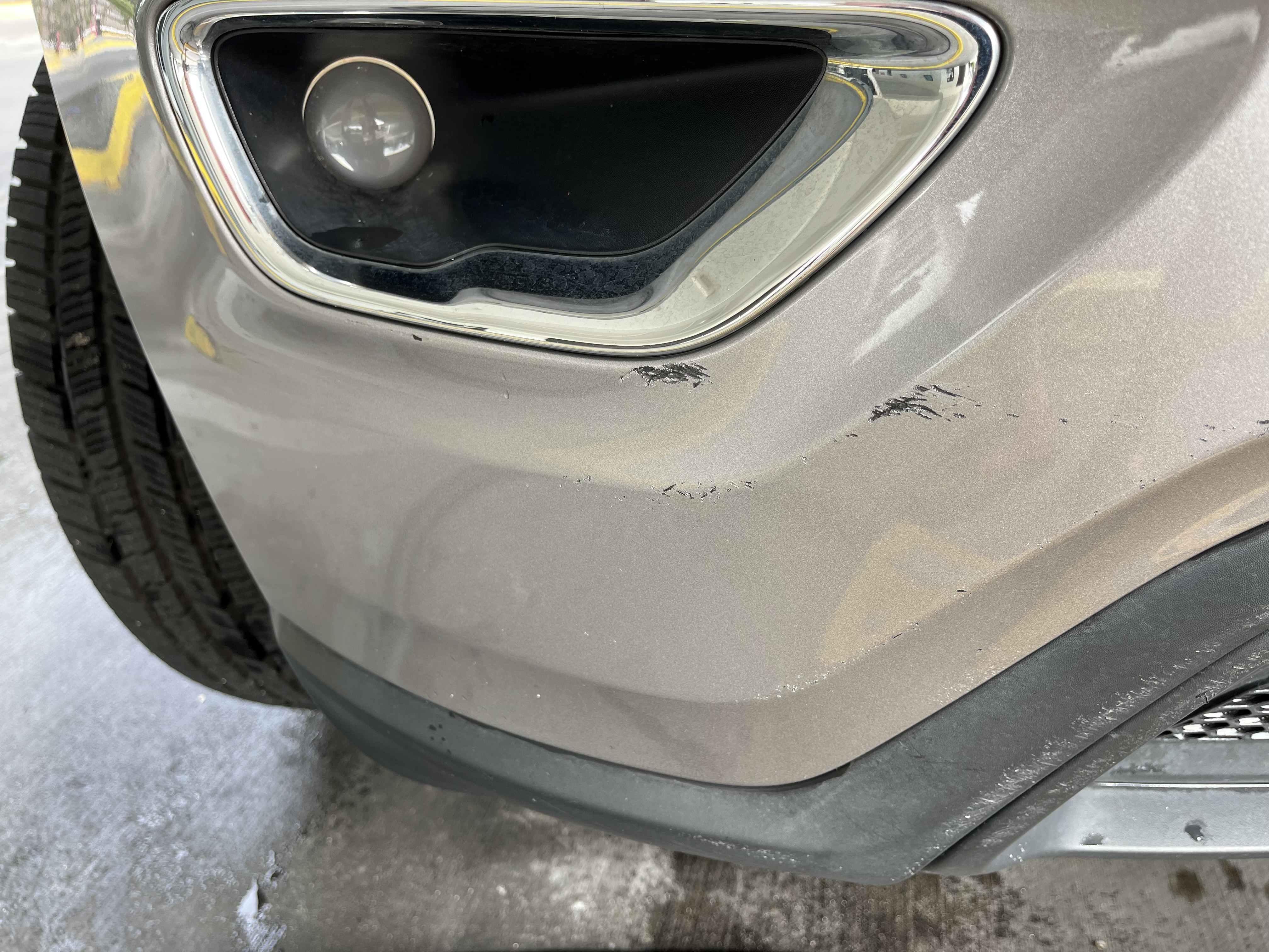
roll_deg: +2.2
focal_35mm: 26
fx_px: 953
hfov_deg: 67.3
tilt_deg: -28.8
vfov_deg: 53.1
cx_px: 634
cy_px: 476
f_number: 1.6
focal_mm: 5.1
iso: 32
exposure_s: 1/141
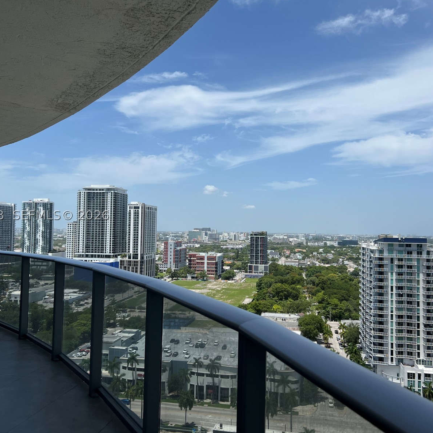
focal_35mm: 31
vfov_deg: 52.5
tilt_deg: +2.1
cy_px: 215
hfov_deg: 52.5
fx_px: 439
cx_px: 221
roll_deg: -1.3
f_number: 1.5
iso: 50
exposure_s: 1/6993
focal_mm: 5.7
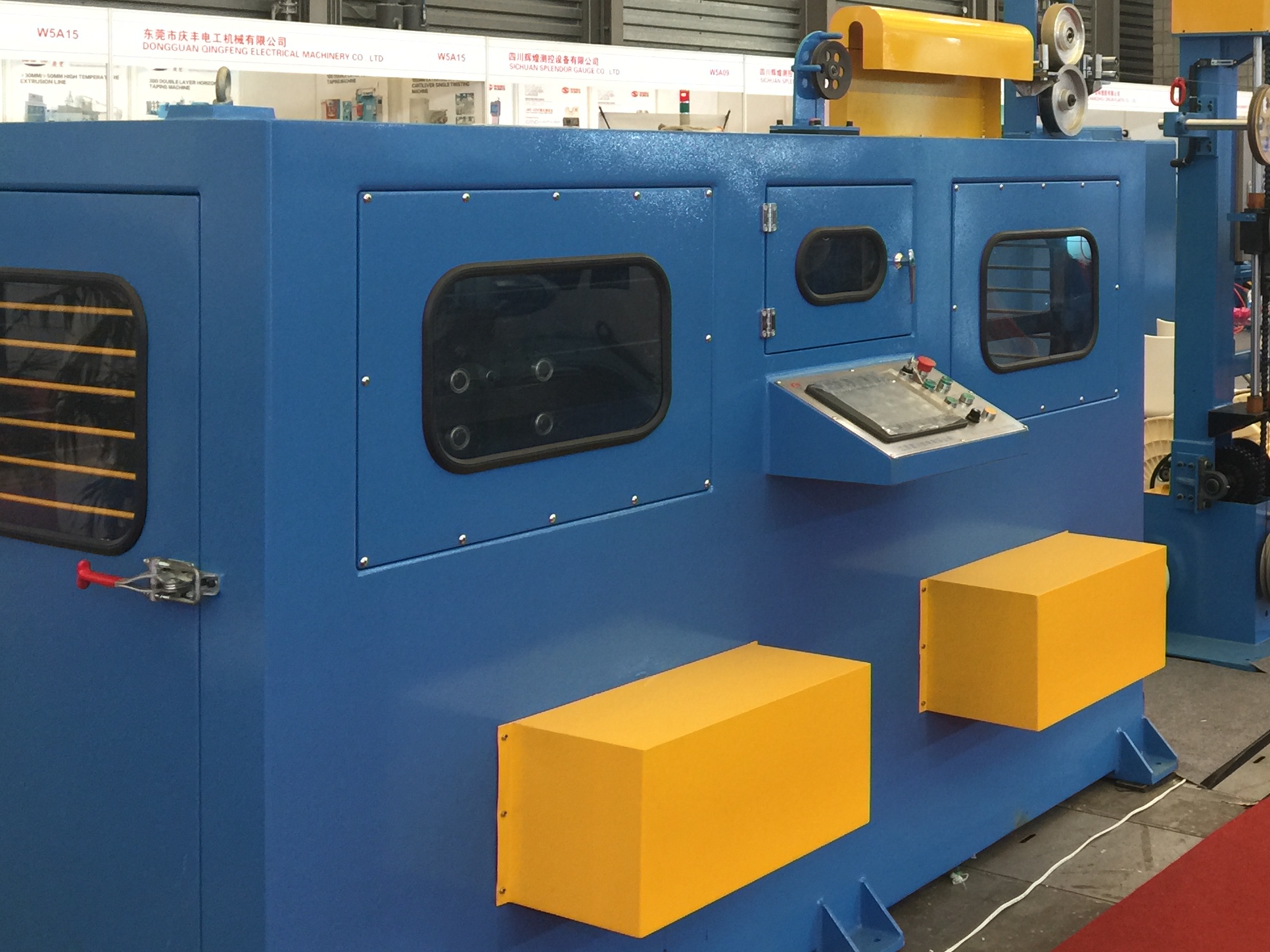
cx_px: 1060
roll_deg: -2.3
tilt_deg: -0.7
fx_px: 1798
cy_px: 189
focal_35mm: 49
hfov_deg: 37.2
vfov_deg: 29.0
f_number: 2.2
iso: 50
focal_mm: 4.15
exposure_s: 1/33
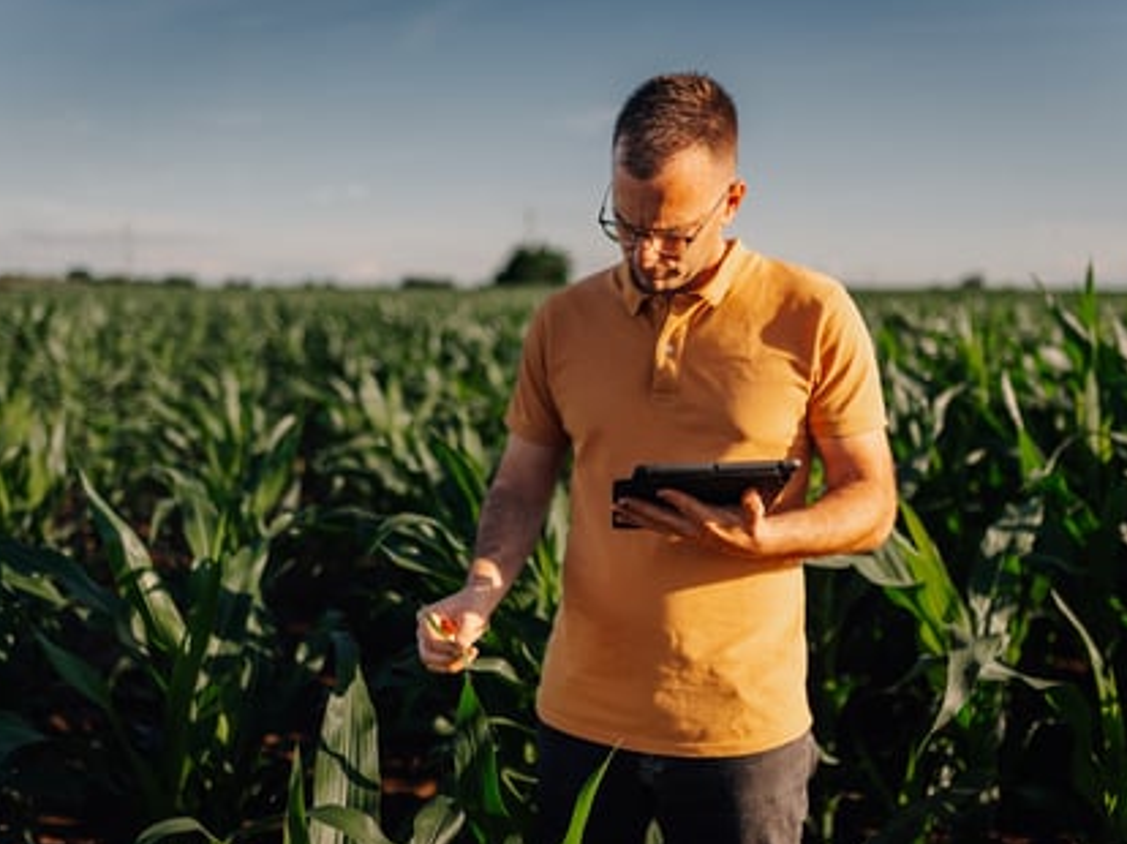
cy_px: 423
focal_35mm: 39
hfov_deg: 47.9
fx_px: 1269
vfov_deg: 36.8
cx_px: 566
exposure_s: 1/4000
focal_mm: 35
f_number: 1.8
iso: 125
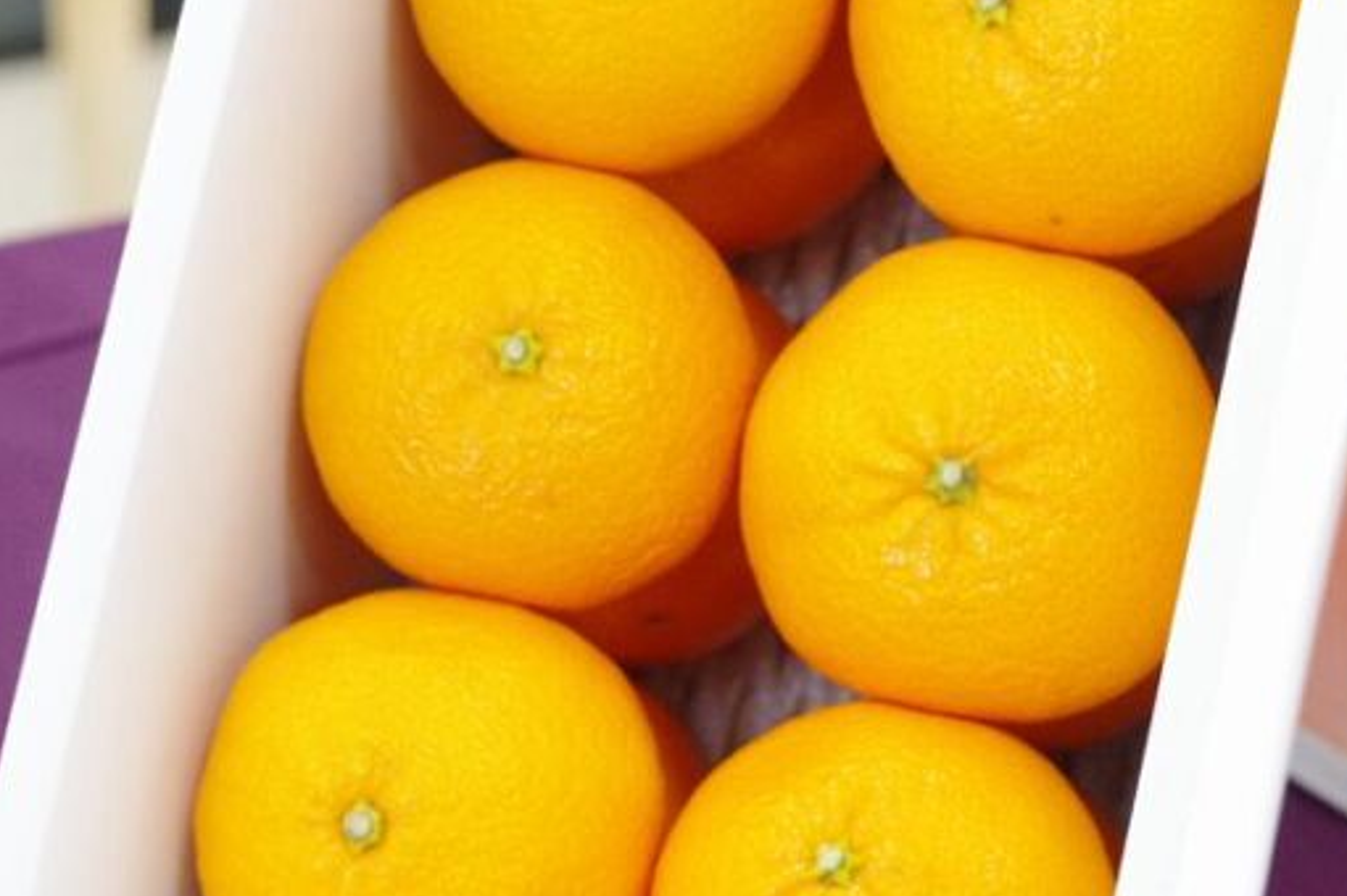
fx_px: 3515
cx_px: 796
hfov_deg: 21.7
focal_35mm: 94
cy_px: 403
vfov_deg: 14.5
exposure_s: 1/100
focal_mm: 50
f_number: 7.1
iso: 3200
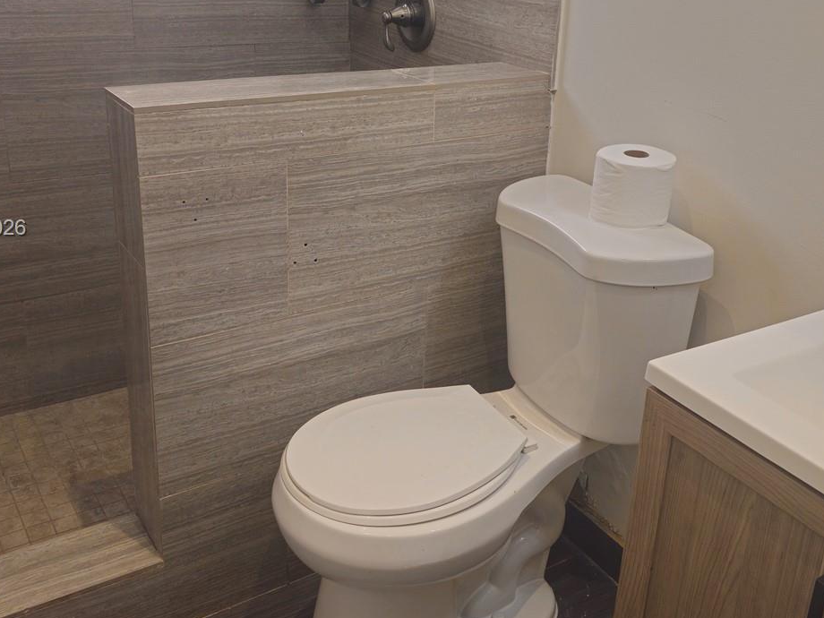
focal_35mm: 40
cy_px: 229
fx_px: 952
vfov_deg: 35.7
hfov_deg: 46.7
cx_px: 464
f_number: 1.7
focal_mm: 6.3
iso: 80
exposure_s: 1/60
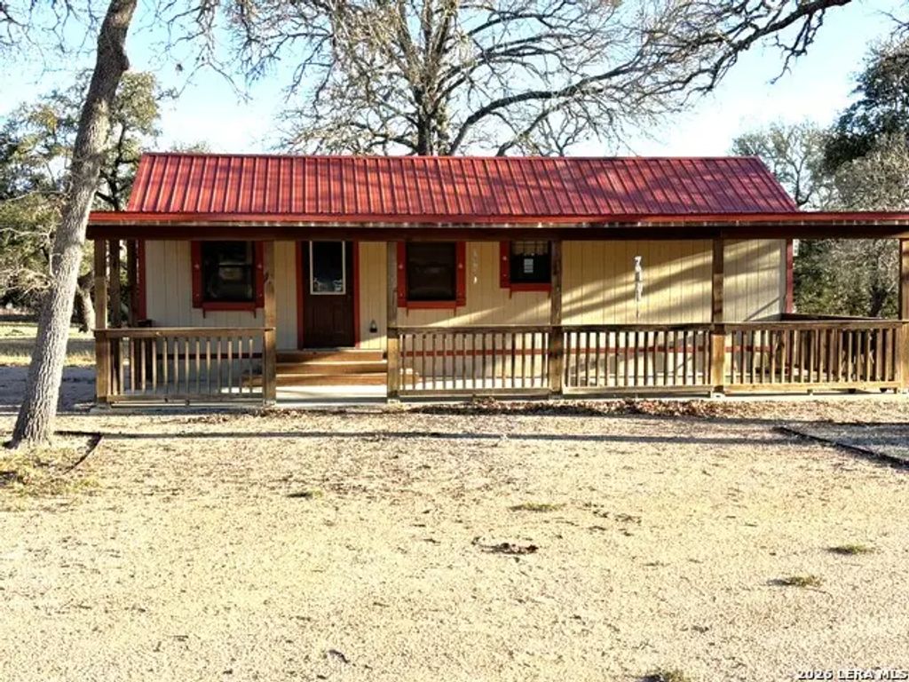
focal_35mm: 40
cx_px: 454
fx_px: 1050
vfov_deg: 36.0
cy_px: 341
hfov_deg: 46.8
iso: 50
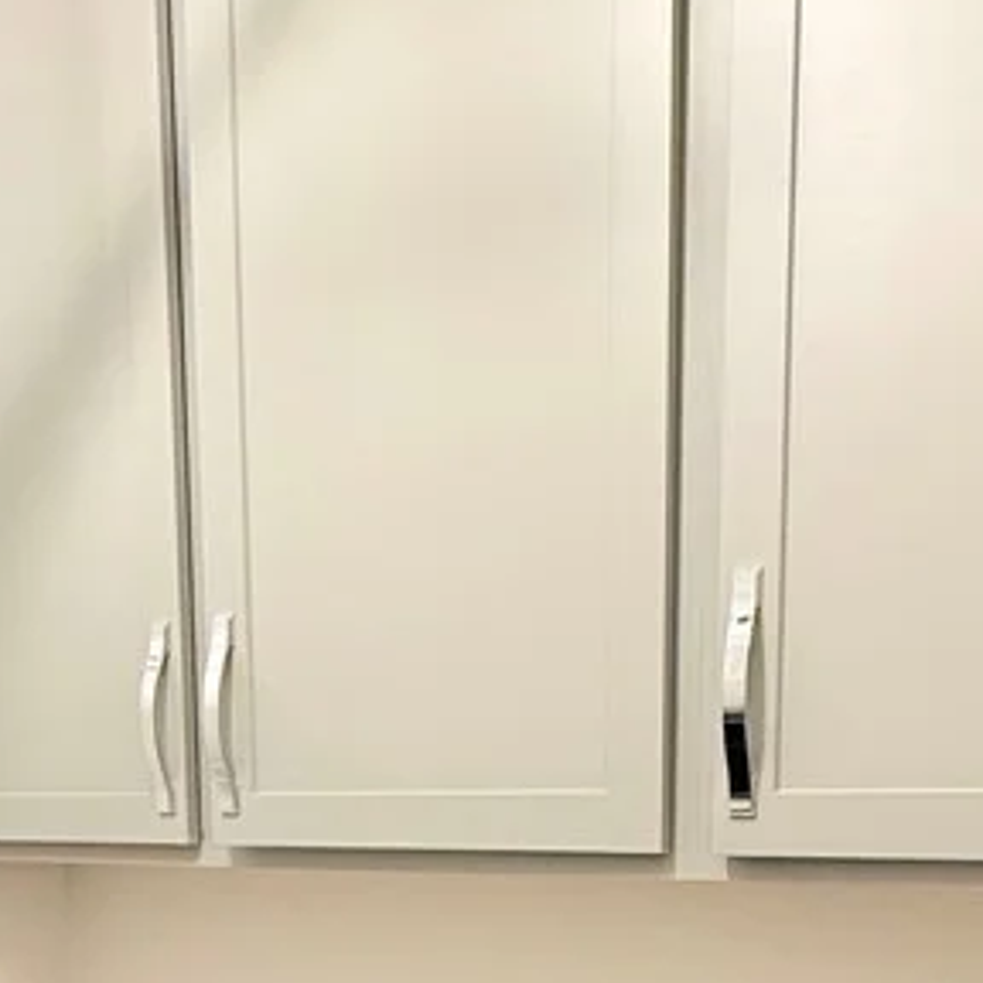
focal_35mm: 44
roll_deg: -0.7
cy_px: 1017
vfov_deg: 34.4
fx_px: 1414
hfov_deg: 38.3
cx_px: 492
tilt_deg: -8.5
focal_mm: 2.22
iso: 200
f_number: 2.2
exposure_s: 1/60
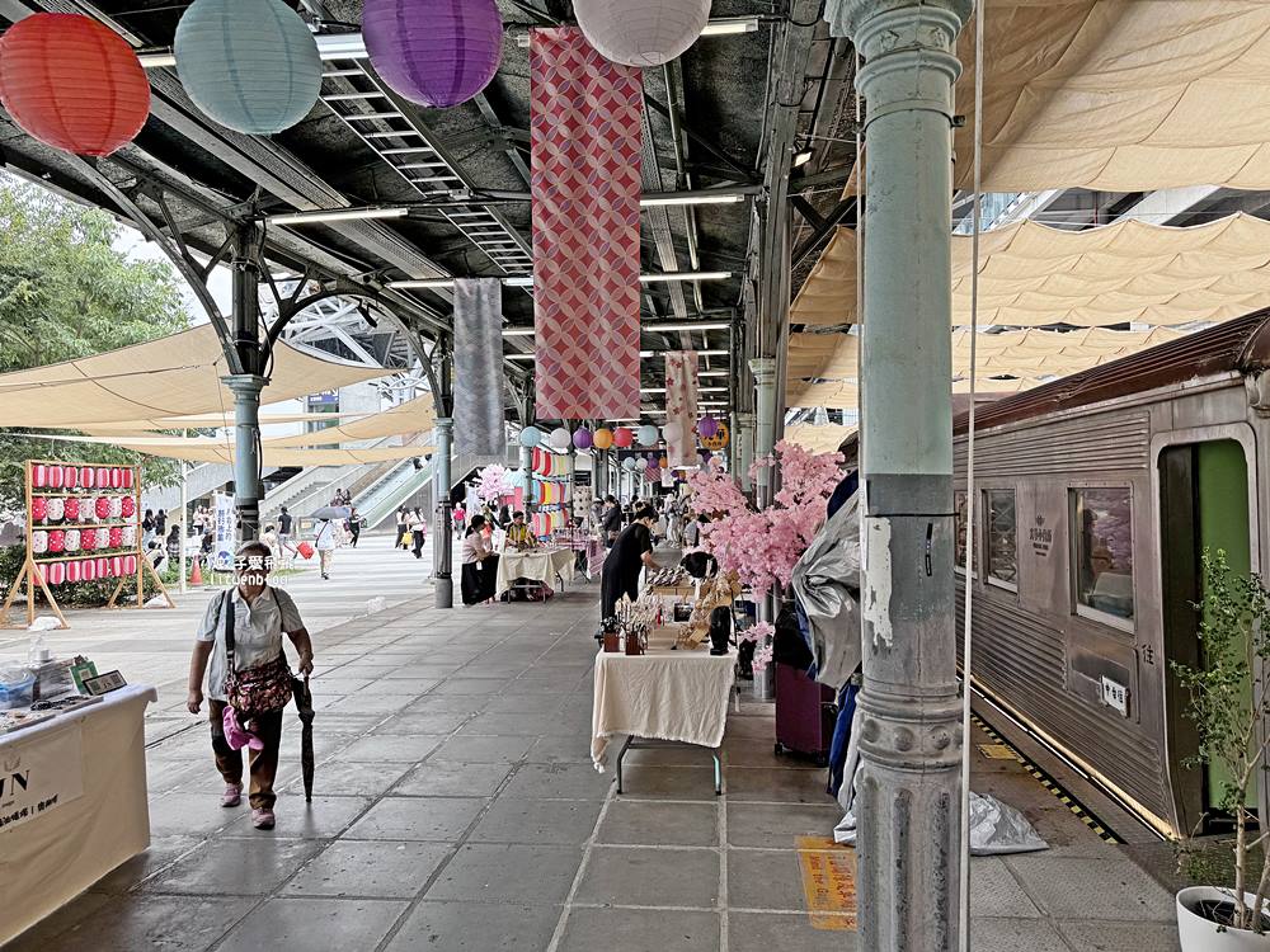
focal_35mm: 24
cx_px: 635
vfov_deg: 56.8
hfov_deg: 71.6
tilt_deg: +2.0
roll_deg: +1.7
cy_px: 476
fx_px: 881
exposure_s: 1/671
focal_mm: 6.76
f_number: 1.78
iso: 80
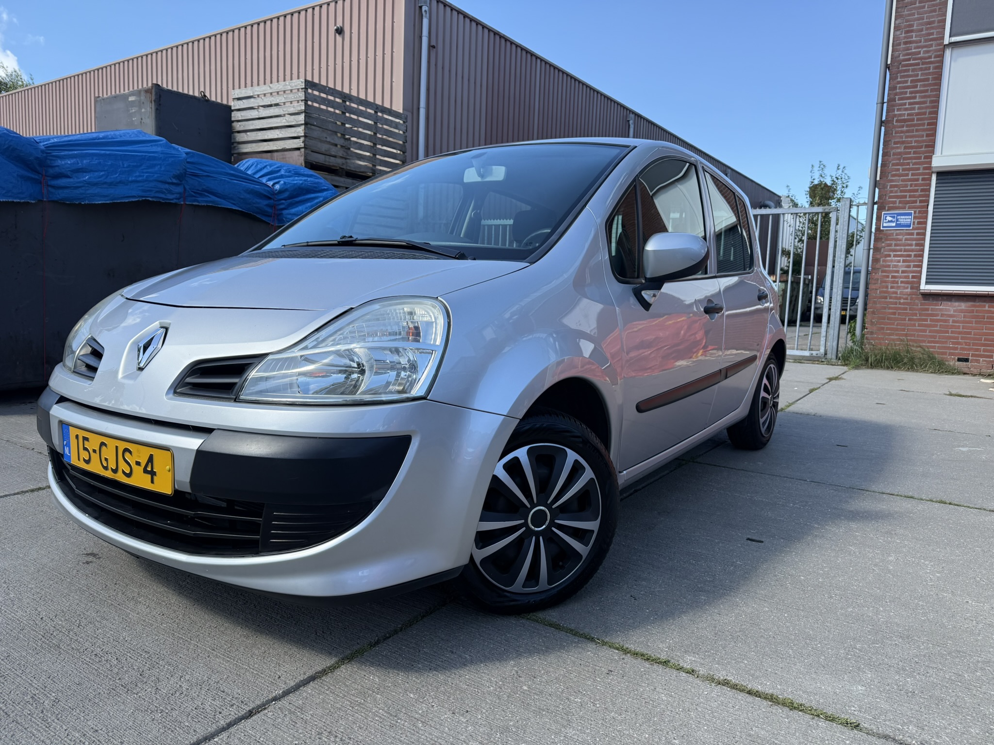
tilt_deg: -6.4
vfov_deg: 56.8
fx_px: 689
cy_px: 372
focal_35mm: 24
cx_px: 497
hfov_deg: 71.6
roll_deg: -2.0
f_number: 1.78
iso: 100
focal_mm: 6.76
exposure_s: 1/2232
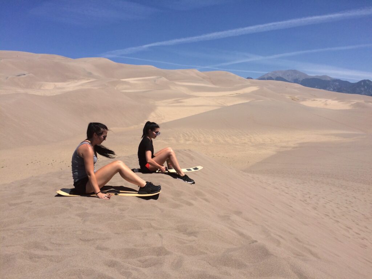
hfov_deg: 61.7
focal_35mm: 29
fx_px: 312
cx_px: 186
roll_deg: -0.7
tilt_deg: -4.9
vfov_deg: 48.2
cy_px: 140
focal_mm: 4.15
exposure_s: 1/3731
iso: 32
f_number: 2.2
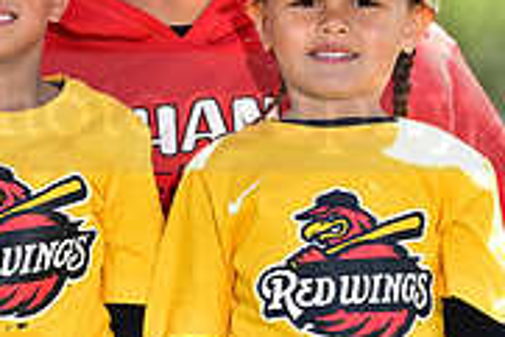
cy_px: 91
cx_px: 131
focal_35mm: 481
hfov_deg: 4.3
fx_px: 6753
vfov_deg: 2.9
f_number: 4.5
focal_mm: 150
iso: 80
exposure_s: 1/200
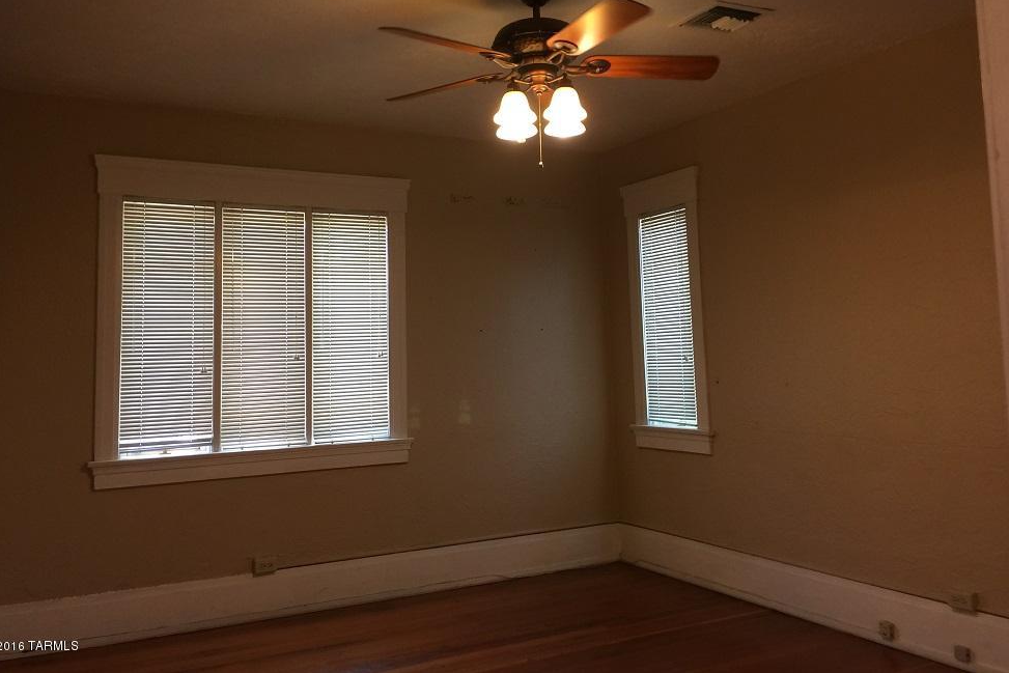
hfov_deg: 60.3
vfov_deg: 42.2
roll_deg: +0.9
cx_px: 499
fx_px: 869
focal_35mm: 31
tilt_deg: +3.6
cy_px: 286
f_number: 2.2
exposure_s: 1/15
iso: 32
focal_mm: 4.15
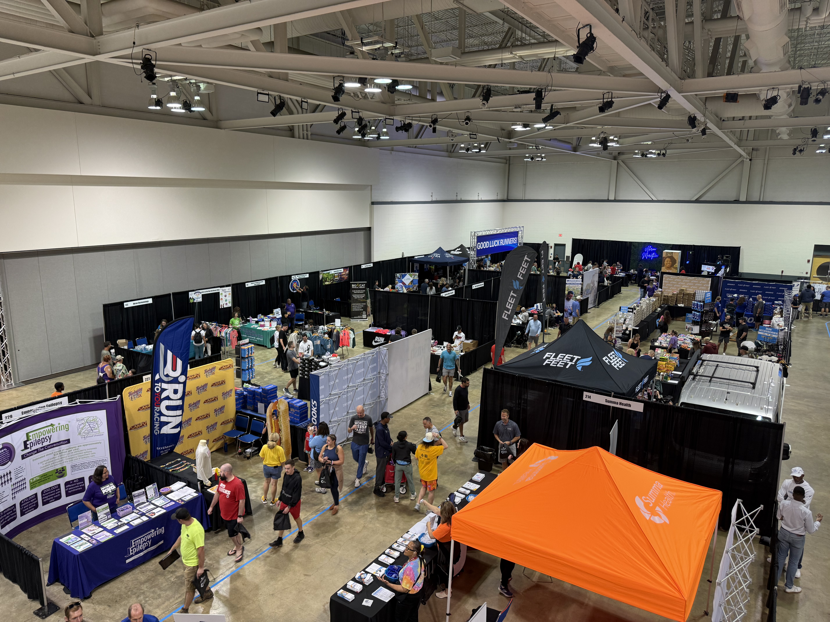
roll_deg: +0.0
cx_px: 415
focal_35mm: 24
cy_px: 311
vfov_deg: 56.8
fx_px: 575
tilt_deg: -9.9
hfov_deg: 71.6
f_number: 1.78
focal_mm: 6.76
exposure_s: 1/60
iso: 125
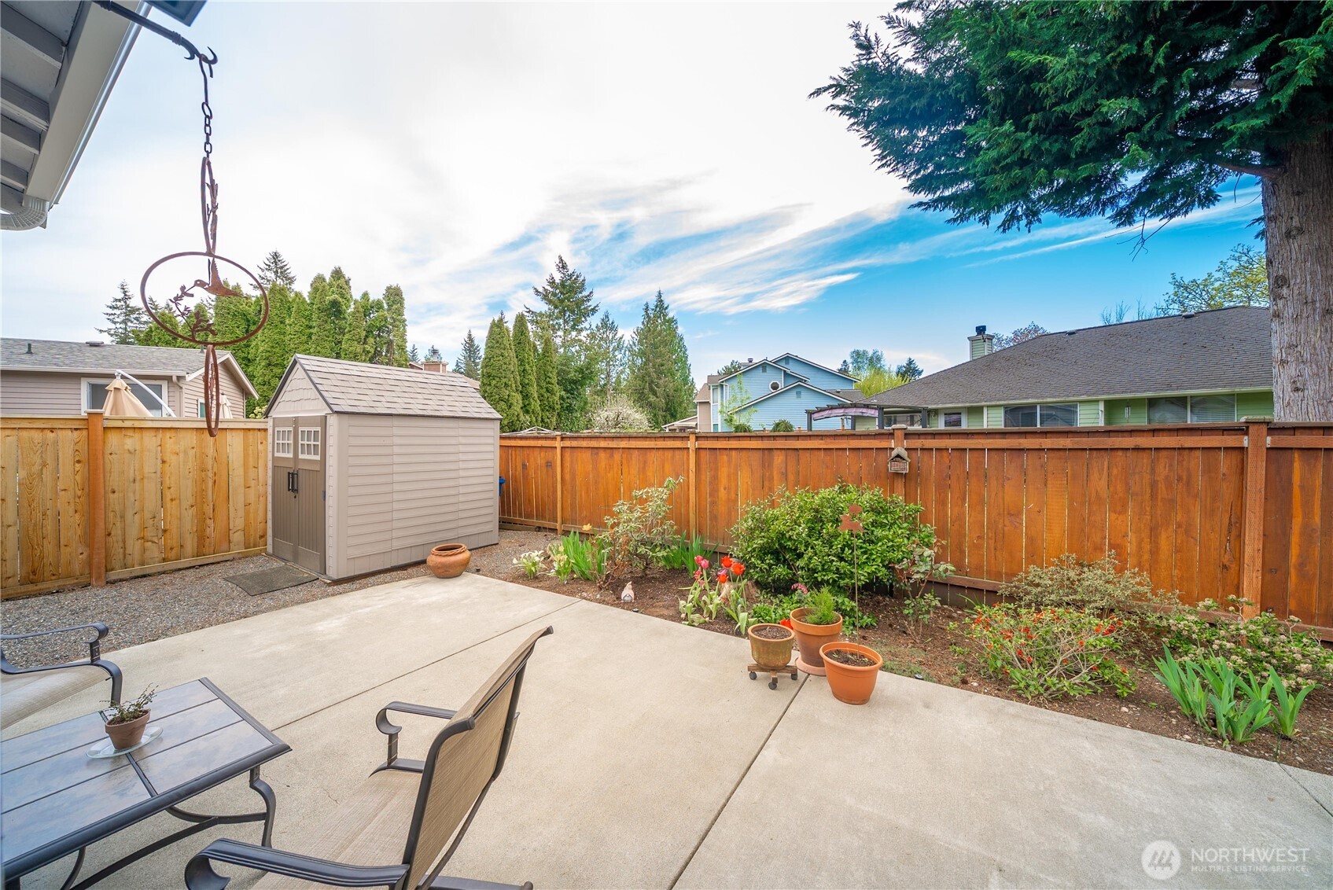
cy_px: 445
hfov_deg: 112.6
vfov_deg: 90.1
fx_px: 445
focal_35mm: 12
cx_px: 666
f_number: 7.1
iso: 80
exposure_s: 1/50
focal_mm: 12
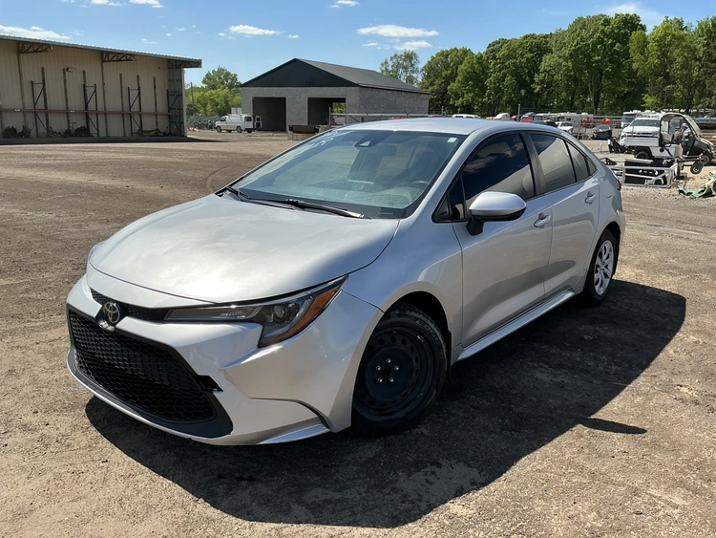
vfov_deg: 49.8
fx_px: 579
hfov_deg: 63.4
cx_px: 358
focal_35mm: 28
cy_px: 269
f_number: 1.8
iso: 25
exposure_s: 1/1730
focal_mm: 3
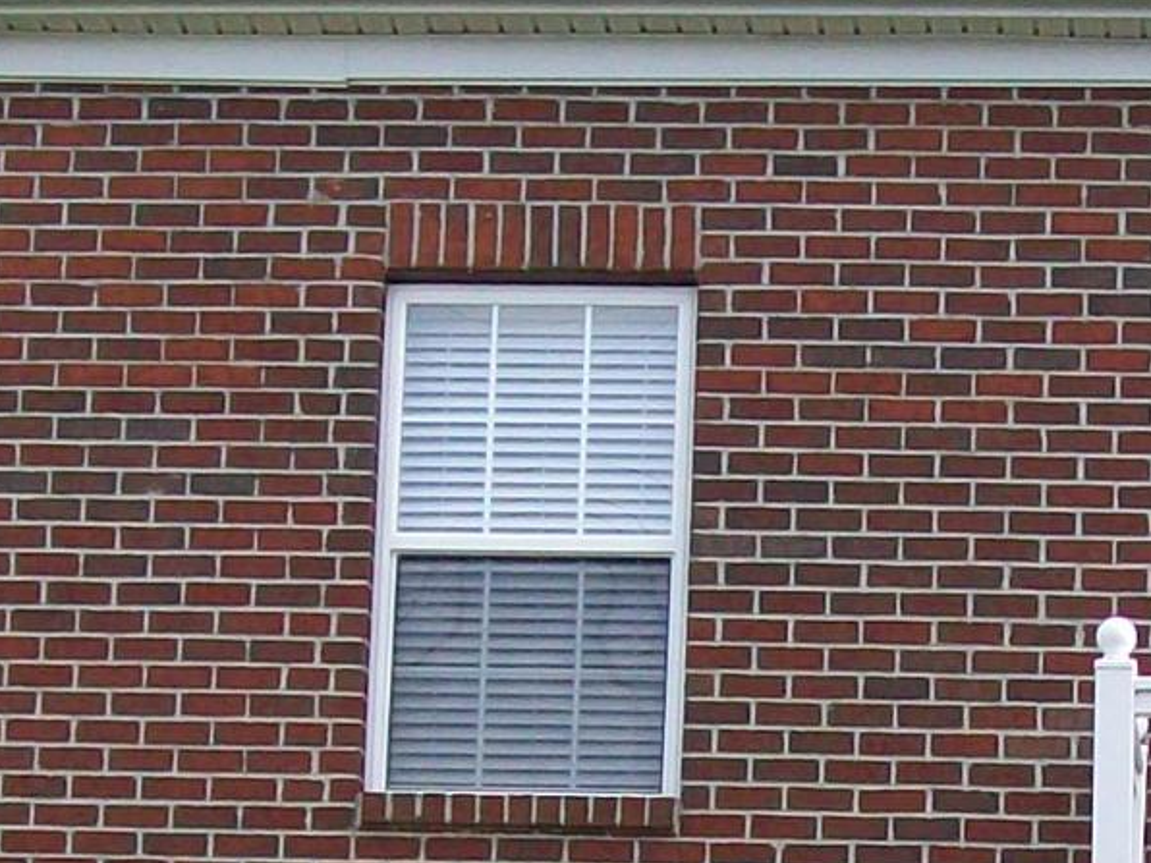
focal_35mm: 161
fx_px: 5353
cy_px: 1147
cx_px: 988
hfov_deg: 12.2
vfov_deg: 9.1
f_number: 2.7
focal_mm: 6
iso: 64
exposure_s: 1/500
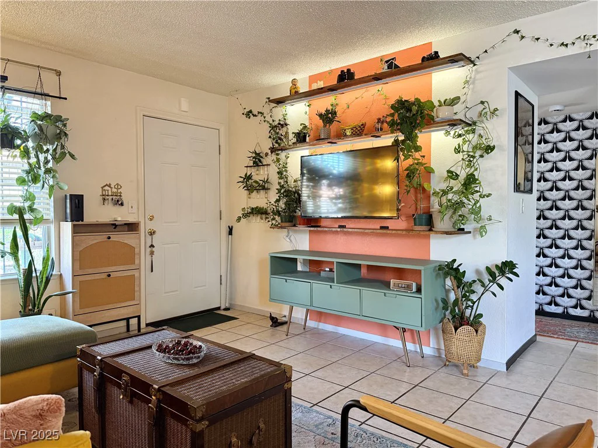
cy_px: 224
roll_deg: +0.7
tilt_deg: -0.9
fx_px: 415
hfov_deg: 71.6
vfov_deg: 56.8
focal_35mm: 24
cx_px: 299
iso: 400
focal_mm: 6.76
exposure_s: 1/60
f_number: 1.78
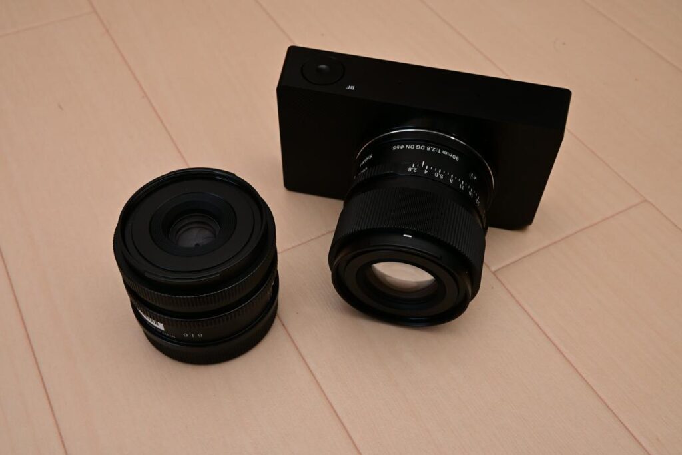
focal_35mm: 36
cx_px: 341
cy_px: 228
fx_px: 682
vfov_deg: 36.9
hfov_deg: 53.1
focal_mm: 24
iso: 800
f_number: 8
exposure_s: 1/60
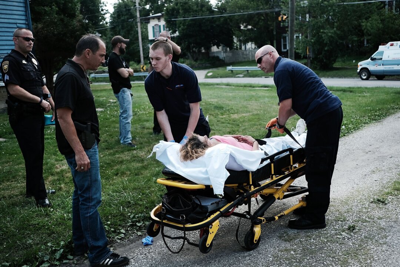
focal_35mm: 35
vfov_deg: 37.9
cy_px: 134
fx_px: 389
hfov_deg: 54.4
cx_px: 200
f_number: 2
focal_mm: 23
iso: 100
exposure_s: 1/1300
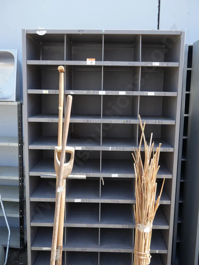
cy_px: 132
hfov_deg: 44.2
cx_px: 100
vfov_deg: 56.8
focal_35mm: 32
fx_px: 245
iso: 200
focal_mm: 16
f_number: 4
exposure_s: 1/200
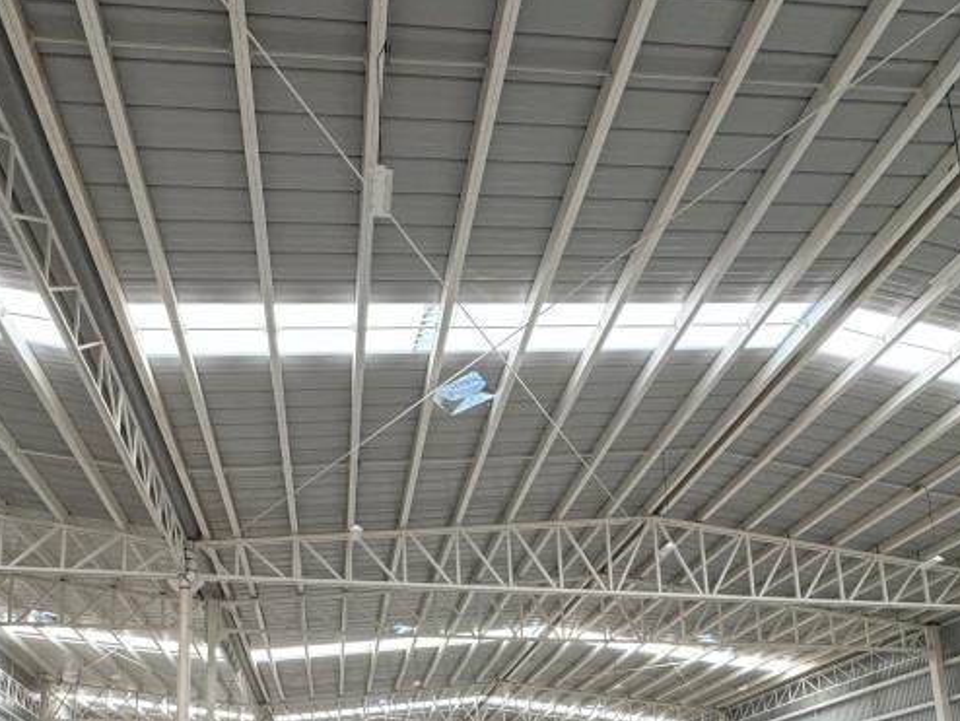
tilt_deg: +9.6
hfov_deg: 61.2
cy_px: 737
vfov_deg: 41.4
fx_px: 805
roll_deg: +1.0
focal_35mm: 29
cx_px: 394
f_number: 2.2
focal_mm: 2.22
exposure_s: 1/99
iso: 125
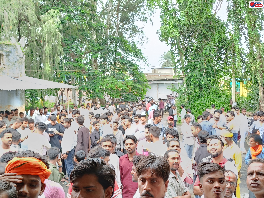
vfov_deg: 29.1
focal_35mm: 50
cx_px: 132
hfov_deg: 38.2
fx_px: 381
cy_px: 99
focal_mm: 4.7
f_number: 1.7
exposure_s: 1/50
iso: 202
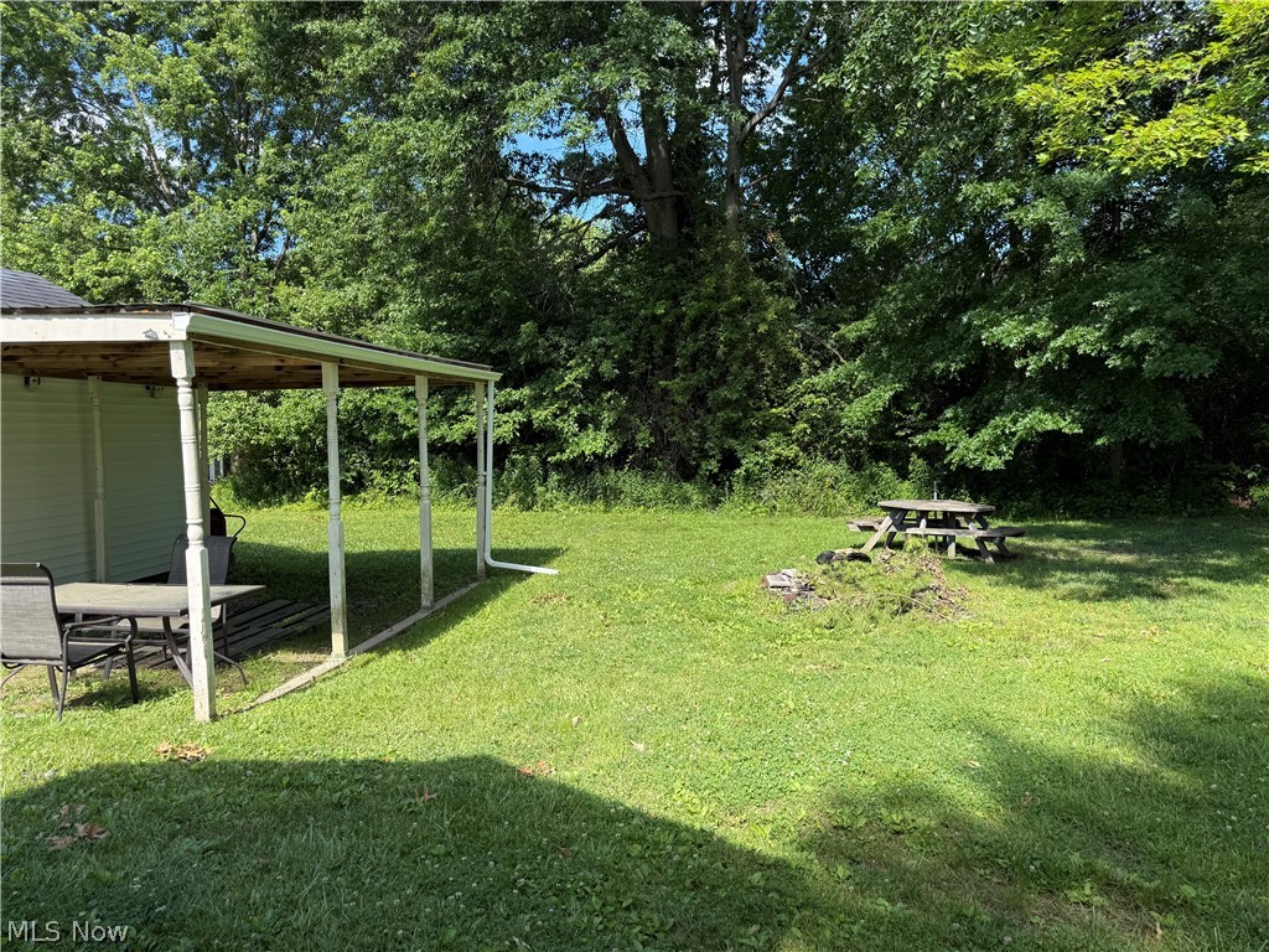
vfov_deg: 56.8
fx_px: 880
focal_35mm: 24
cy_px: 476
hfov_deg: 71.6
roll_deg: +0.3
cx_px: 634
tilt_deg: -2.0
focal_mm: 6.76
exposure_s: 1/1174
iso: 80
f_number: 1.78
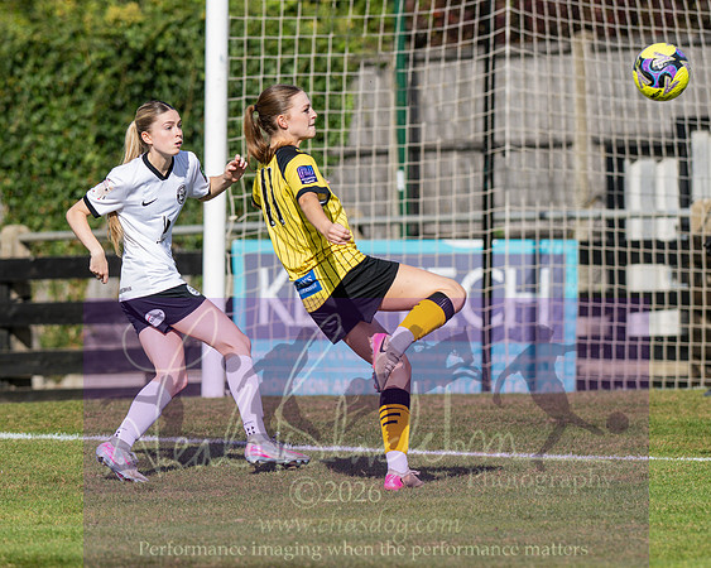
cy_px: 333
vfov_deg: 3.4
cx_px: 294
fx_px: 9706
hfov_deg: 4.2
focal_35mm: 461
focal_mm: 300
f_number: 4
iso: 200
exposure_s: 1/2000
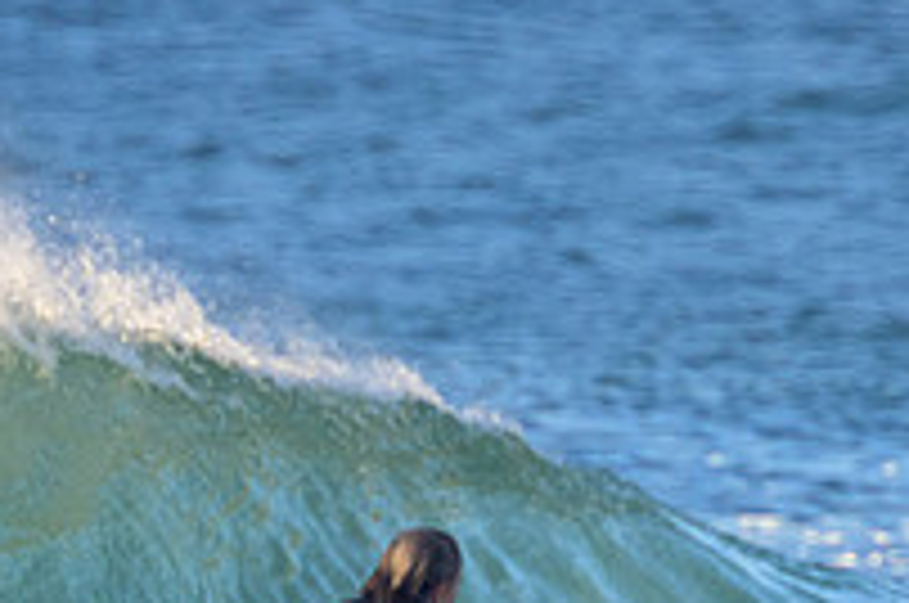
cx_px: 363
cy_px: 615
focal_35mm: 3226
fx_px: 81326
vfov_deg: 0.4
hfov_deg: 0.6
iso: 1800
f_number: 11
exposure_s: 1/400
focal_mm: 800
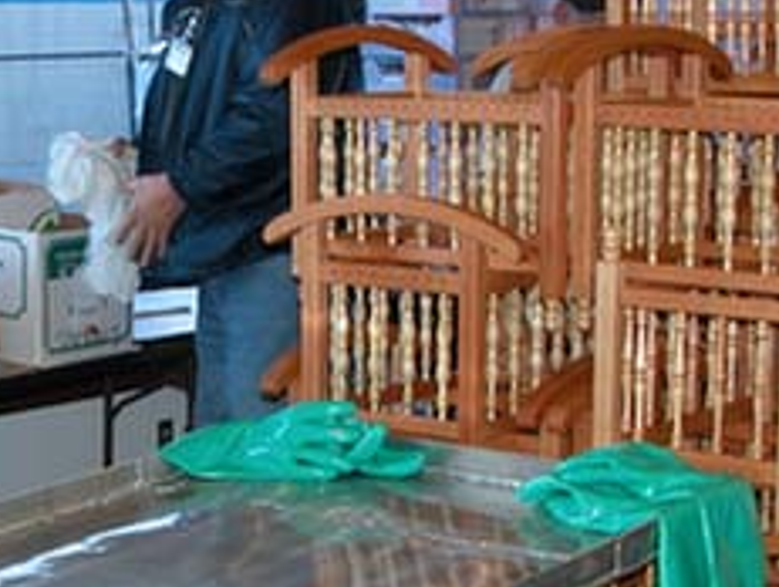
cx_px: 135
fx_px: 2119
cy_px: 428
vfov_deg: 15.7
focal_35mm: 94
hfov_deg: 20.6
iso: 100
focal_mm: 8.9
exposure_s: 1/30
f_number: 2.8
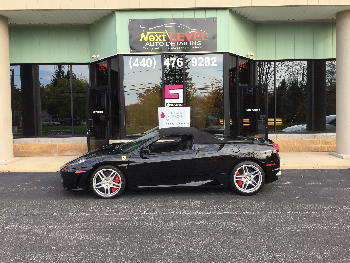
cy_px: 132
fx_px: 293
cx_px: 175
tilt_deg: -2.5
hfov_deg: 61.7
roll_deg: -0.2
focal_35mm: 29
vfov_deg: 48.2
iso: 32
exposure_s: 1/425
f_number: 2.2
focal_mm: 4.15
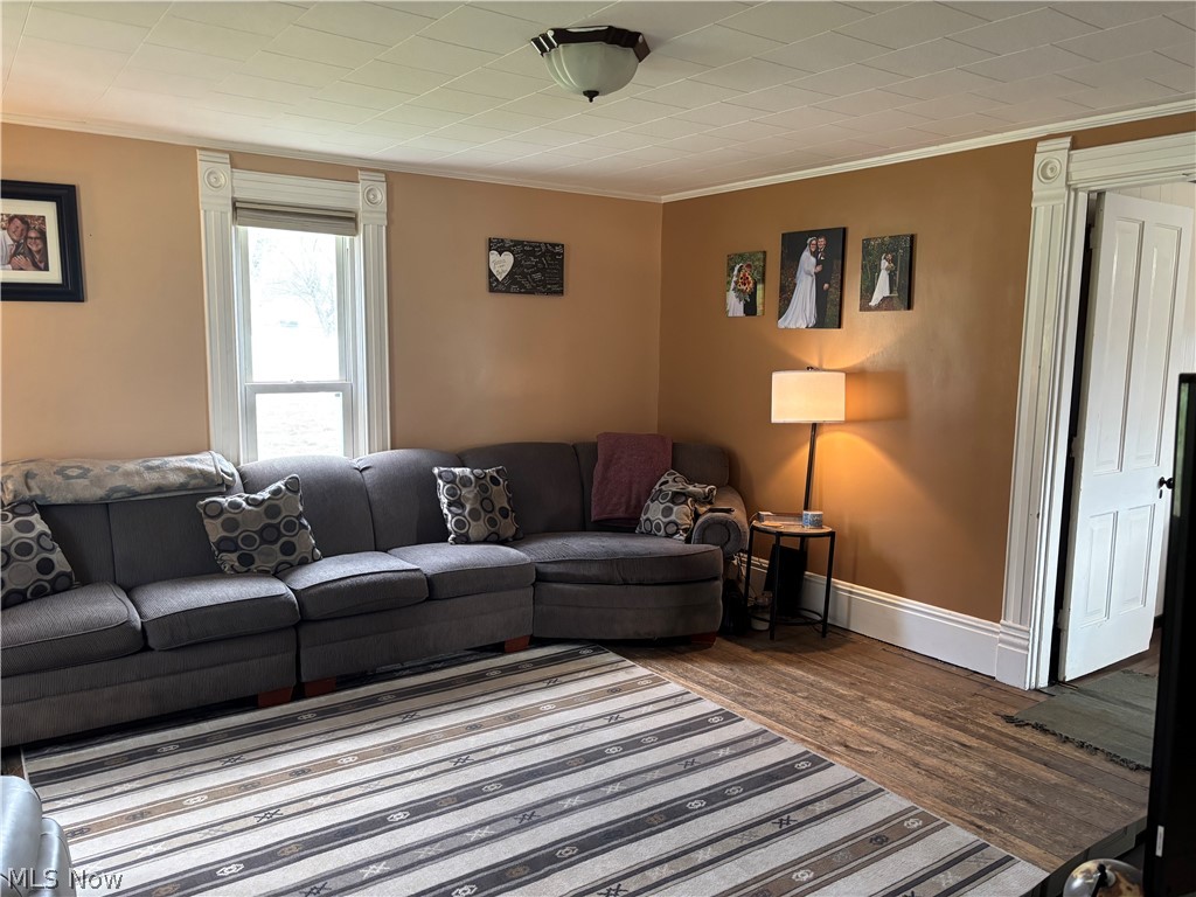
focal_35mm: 26
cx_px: 598
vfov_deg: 53.1
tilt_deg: -7.4
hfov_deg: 67.3
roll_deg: -1.7
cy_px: 448
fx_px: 898
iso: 250
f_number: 1.6
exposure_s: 1/60
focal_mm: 5.96
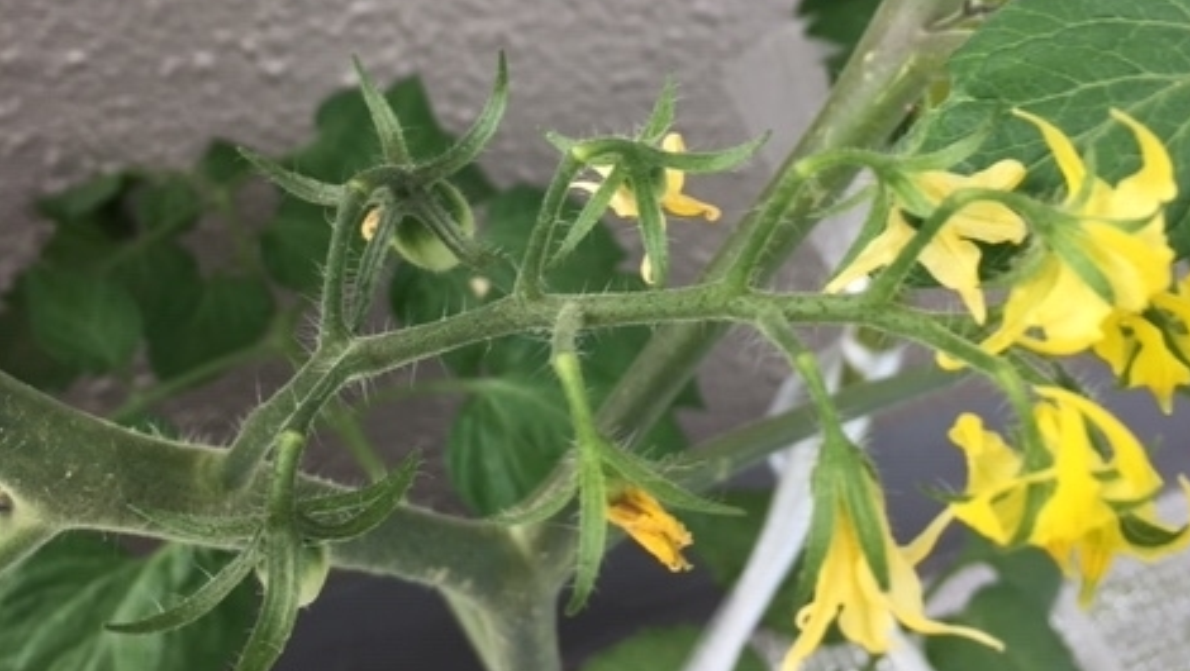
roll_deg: +6.7
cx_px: 605
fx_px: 1358
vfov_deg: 27.5
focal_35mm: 43
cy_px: 205
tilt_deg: -37.7
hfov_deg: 47.3
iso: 25
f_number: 2.2
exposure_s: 1/120
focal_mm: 4.15
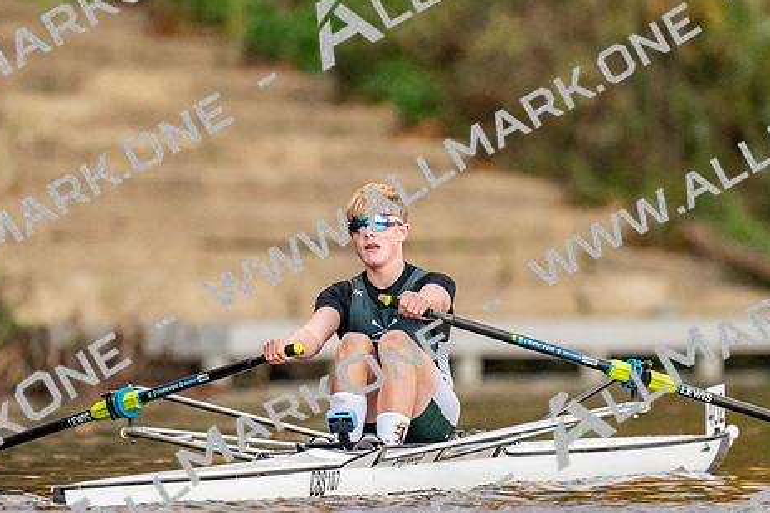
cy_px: 314
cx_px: 407
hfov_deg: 1.8
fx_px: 24053
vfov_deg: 1.2
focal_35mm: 1125
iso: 7200
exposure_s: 1/2000
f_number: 4
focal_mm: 600
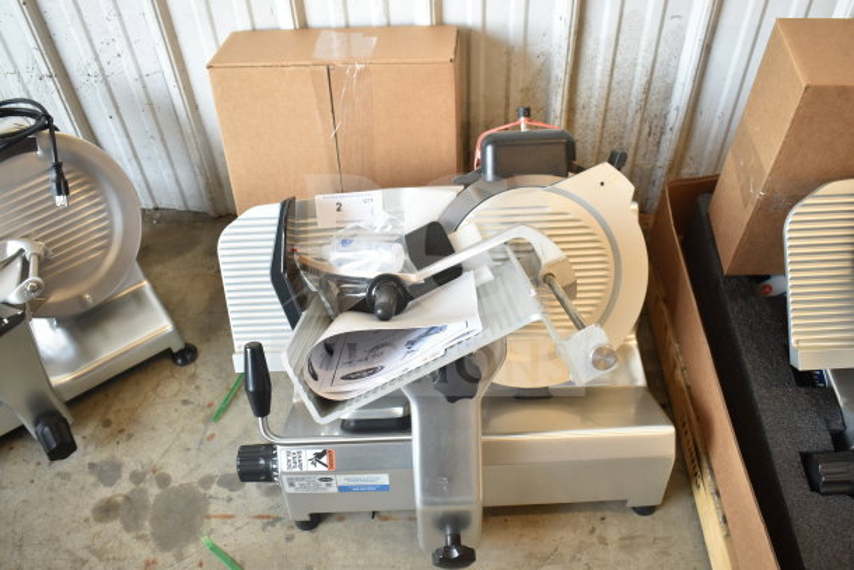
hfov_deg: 53.1
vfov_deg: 36.9
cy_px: 285
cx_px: 427
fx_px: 854
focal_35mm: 36
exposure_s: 1/40
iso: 360
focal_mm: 24
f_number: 3.8
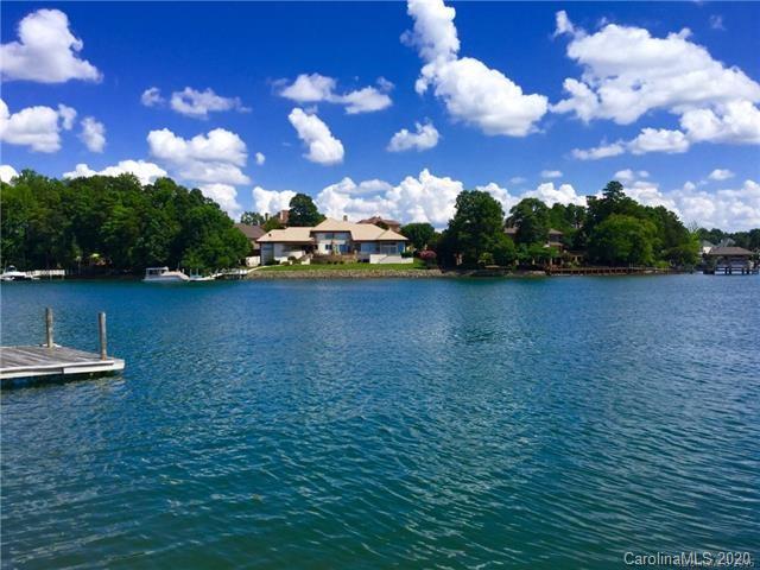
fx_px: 681
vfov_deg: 45.4
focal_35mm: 31
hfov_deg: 58.4
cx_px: 380
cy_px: 285
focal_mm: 3.3
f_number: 2.4
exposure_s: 1/1481
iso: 25
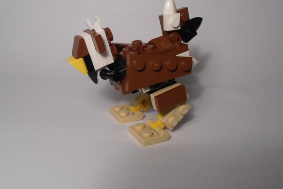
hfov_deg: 49.6
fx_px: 307
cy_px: 83
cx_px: 142
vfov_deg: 34.2
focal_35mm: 39
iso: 80
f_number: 3.9
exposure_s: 1/40
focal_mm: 6.61
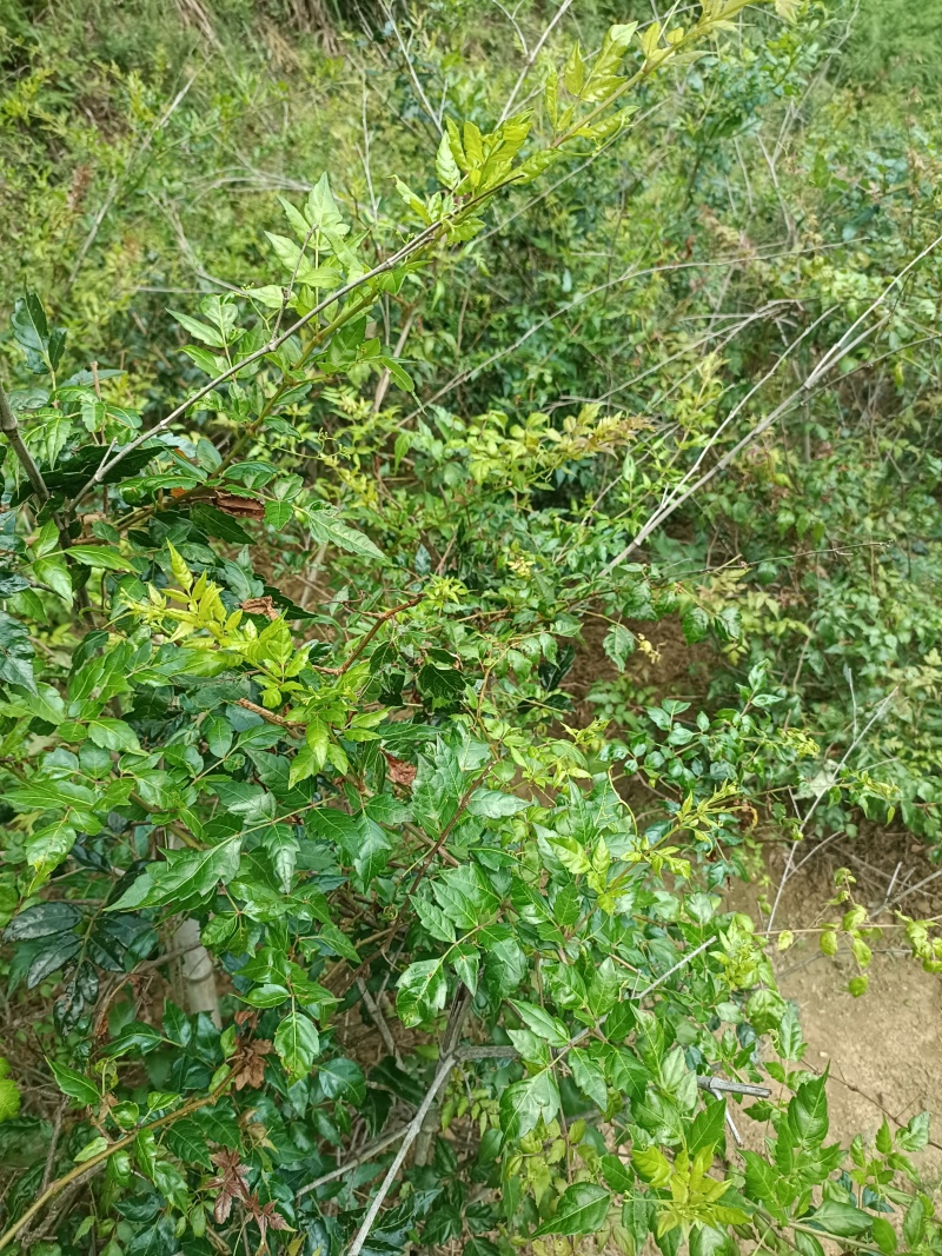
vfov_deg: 69.4
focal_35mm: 25
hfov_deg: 54.9
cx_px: 471
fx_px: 907
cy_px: 628
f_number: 1.79
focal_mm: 4.75
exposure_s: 1/229
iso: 100
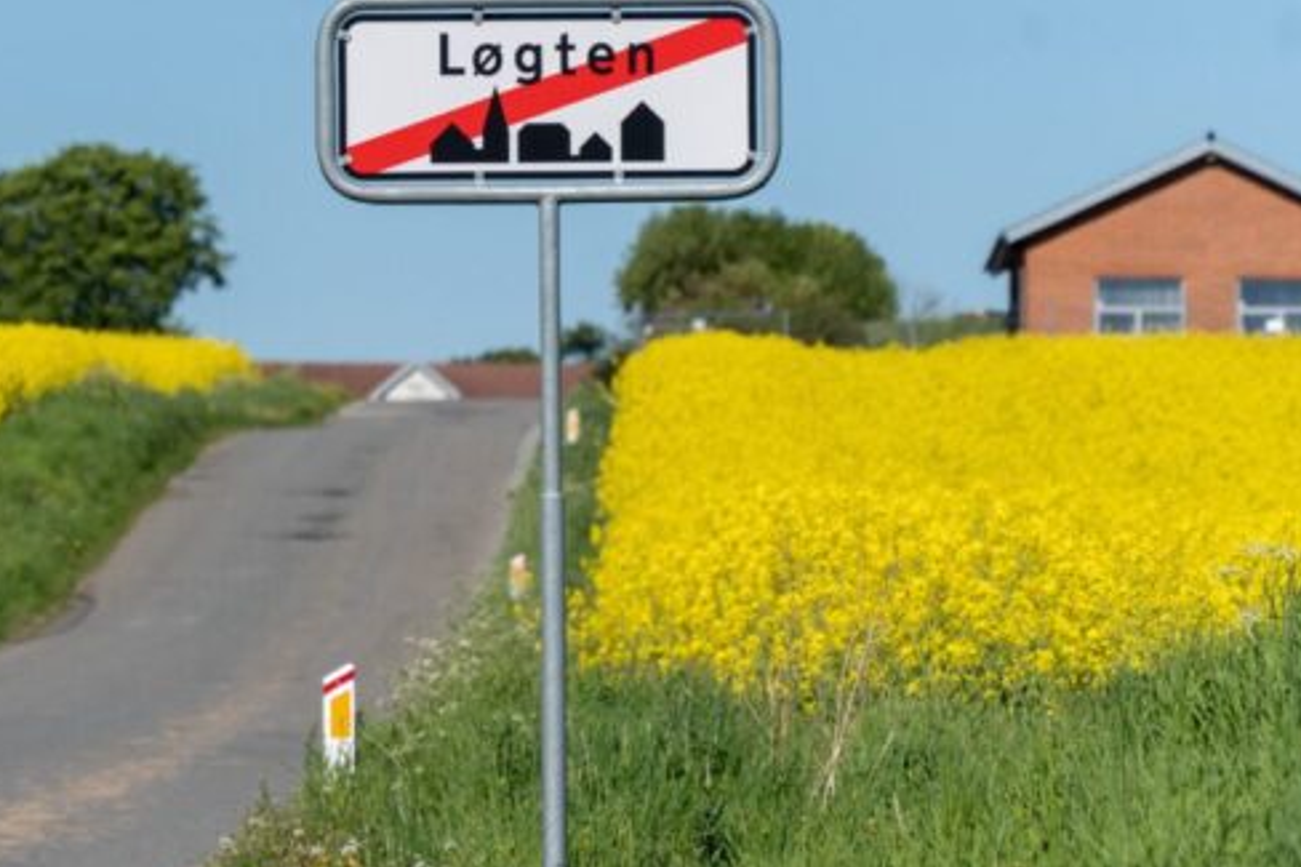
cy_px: 353
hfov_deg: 5.8
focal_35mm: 357
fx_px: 12897
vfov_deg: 3.8
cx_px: 152
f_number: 6.3
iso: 100
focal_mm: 170
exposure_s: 1/800
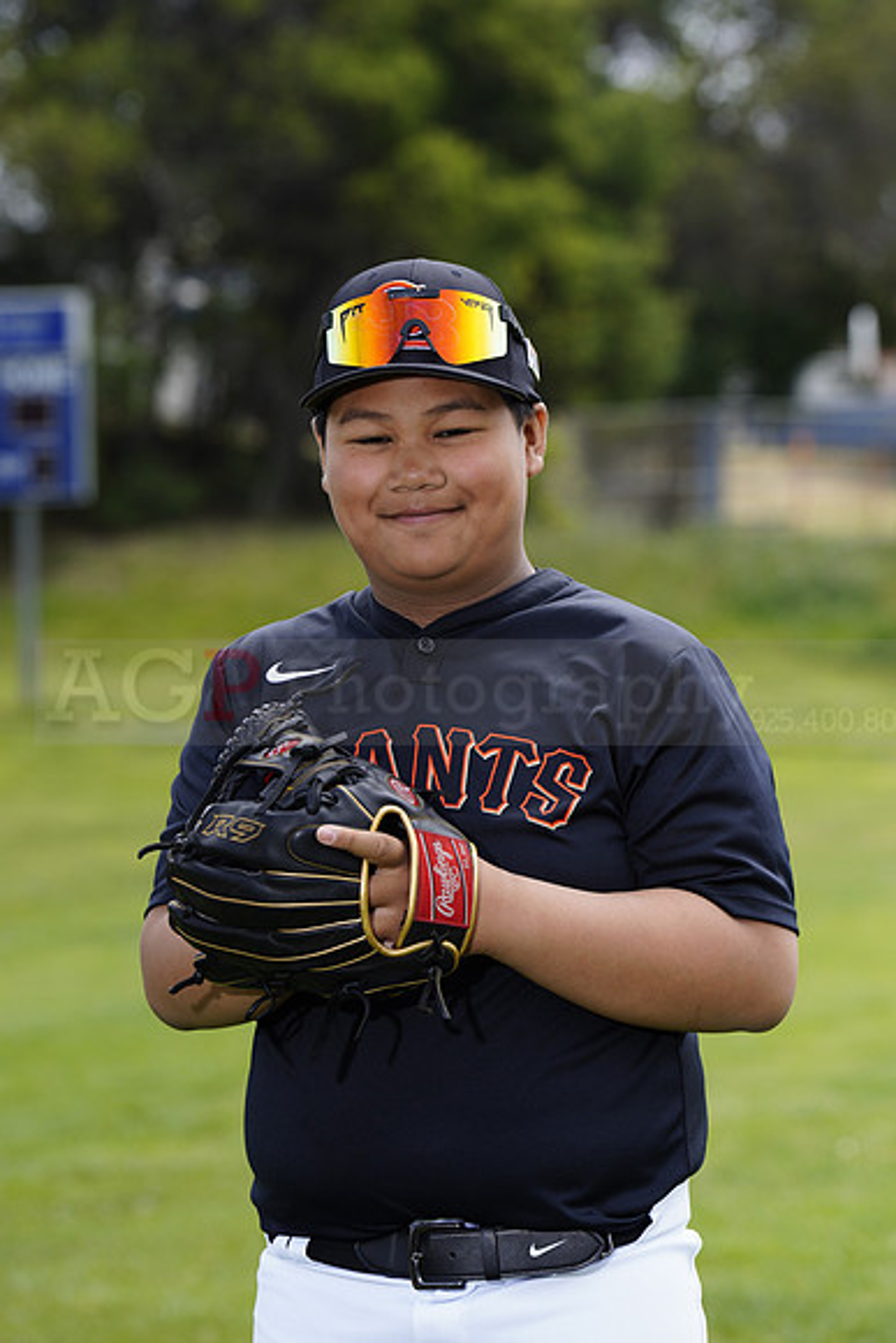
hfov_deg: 8.7
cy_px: 672
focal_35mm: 157
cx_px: 448
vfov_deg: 13.1
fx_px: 5857
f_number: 6.3
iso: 100
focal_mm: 157
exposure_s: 1/250
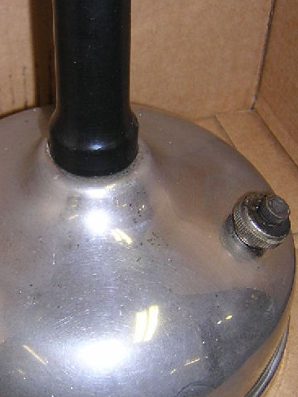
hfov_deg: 24.6
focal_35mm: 59
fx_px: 677
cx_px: 79
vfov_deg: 32.7
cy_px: 184
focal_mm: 4.7
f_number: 2.6
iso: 100
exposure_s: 1/60.1
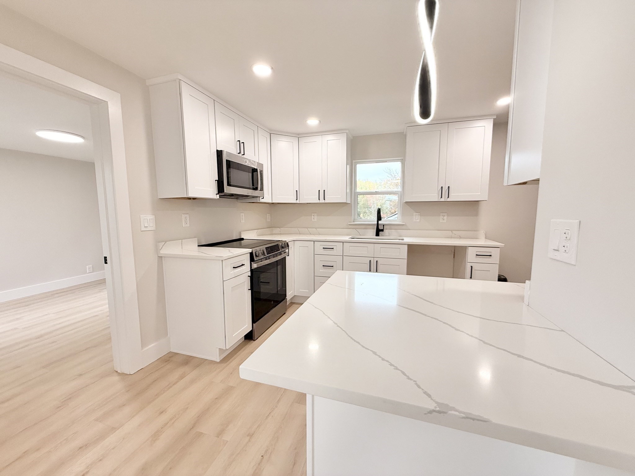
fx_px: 257
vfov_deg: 85.7
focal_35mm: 14
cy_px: 238
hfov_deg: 102.1
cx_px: 318
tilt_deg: -5.7
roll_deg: +0.0
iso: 125
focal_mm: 2.22
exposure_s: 1/120
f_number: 2.2
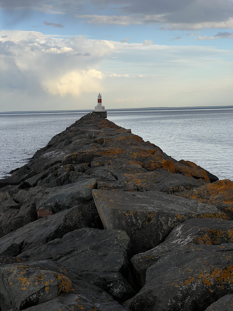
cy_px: 156
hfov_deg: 19.1
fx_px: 691
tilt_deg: -3.9
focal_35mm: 77
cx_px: 116
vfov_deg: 25.3
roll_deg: +2.2
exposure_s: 1/506
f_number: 2.8
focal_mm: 9
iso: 32
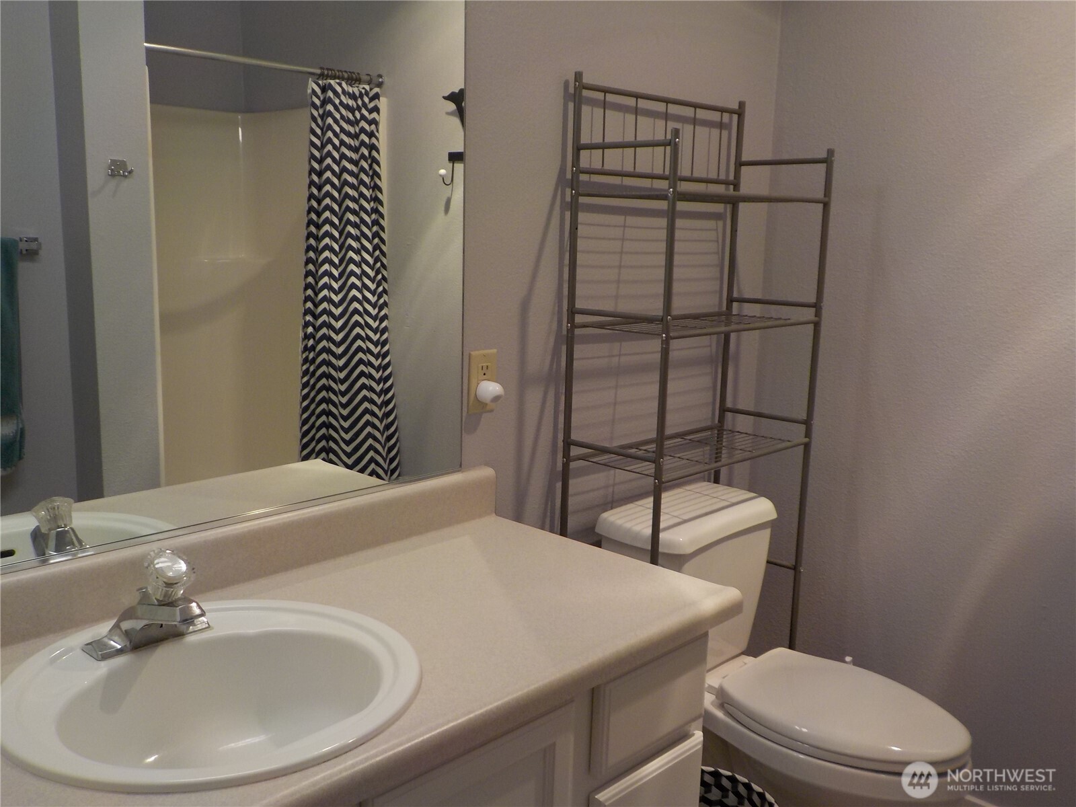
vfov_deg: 46.8
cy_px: 404
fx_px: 933
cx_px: 538
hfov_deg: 60.0
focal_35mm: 30
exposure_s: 1/30
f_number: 3.3
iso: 125
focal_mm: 4.1
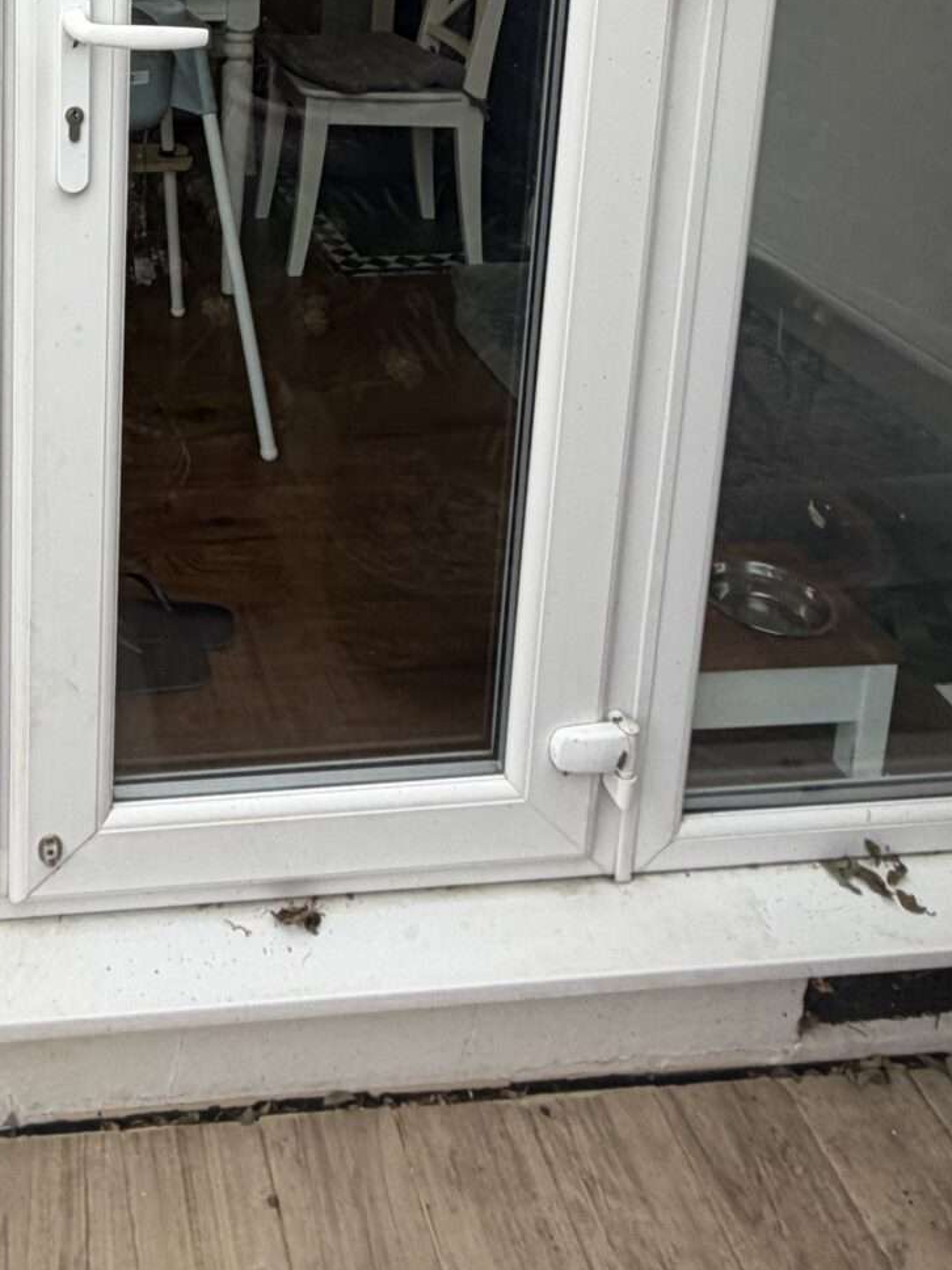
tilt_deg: -9.3
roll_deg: -1.5
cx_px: 52
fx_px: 1358
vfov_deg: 42.1
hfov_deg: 35.7
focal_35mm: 37
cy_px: -48
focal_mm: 2.22
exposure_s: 1/121
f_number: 2.2
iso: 64
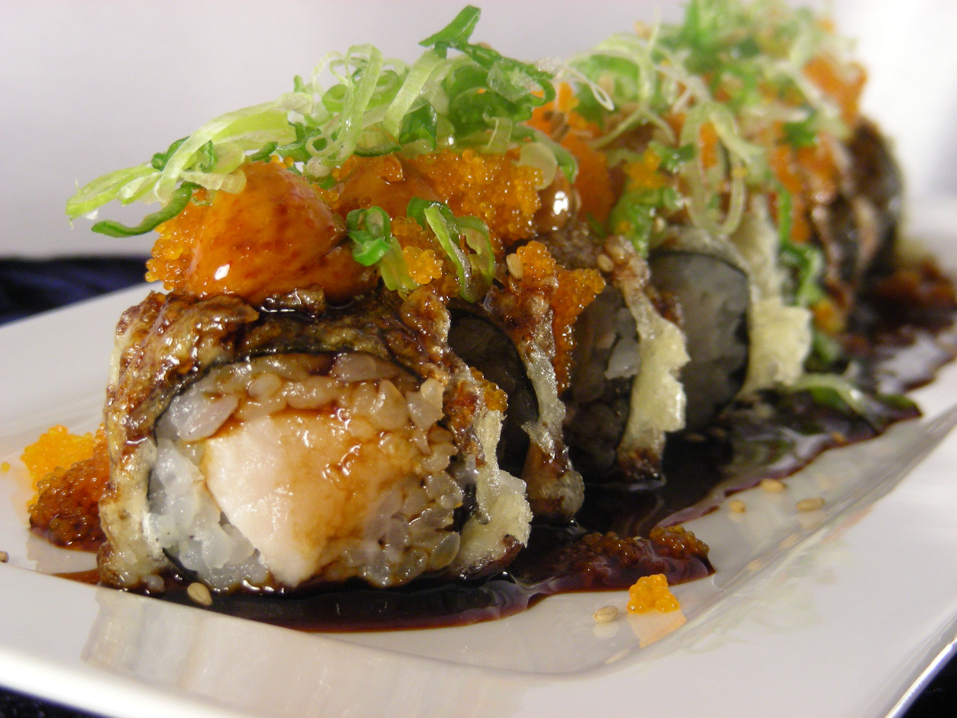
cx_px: 478
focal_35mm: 99
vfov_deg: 14.9
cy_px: 359
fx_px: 2737
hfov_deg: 19.8
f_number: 4
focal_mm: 16.5
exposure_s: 1/542
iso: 200
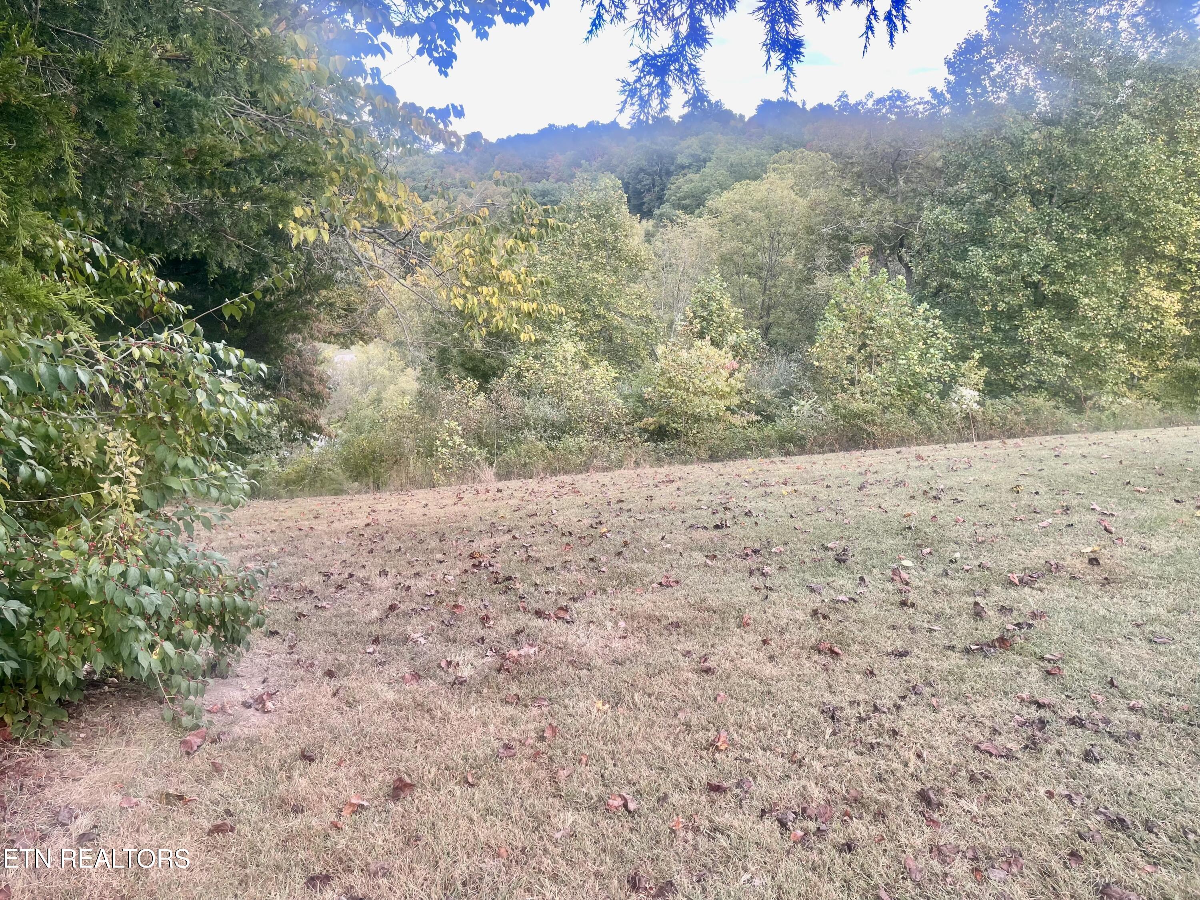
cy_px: 450
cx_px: 600
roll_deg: -0.6
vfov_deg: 54.9
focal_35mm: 25
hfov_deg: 69.4
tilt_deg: -14.4
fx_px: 867
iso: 32
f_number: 1.6
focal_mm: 5.1
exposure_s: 1/121
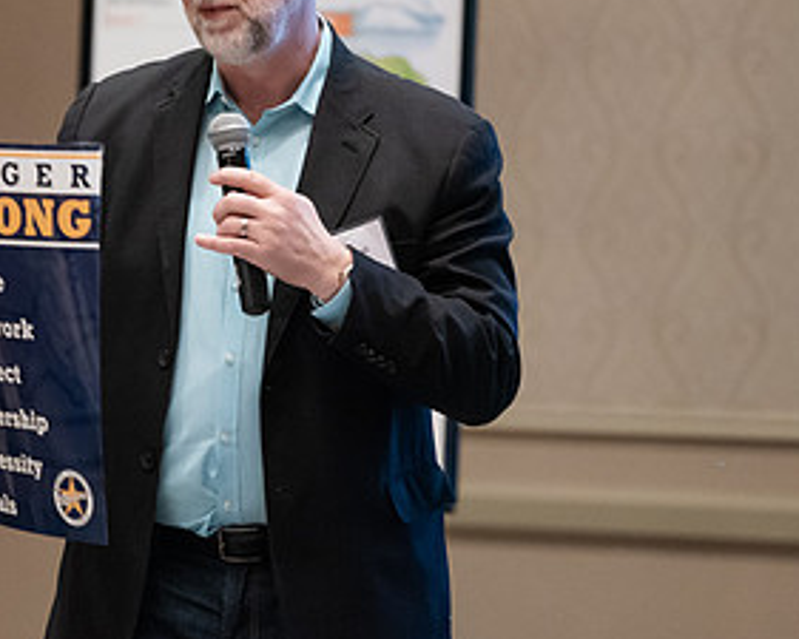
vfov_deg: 4.8
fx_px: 7570
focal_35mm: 320
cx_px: 162
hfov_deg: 6.0
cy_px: 277
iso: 5000
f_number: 2.8
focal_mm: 165
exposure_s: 1/200
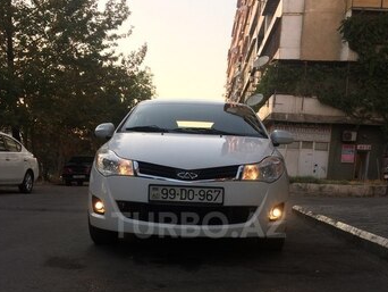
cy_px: 225
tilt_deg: -7.6
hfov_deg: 44.8
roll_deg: -0.9
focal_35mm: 42
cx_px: 199
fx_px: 471
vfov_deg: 33.6
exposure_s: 1/100
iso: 40
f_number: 2.2
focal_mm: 4.15
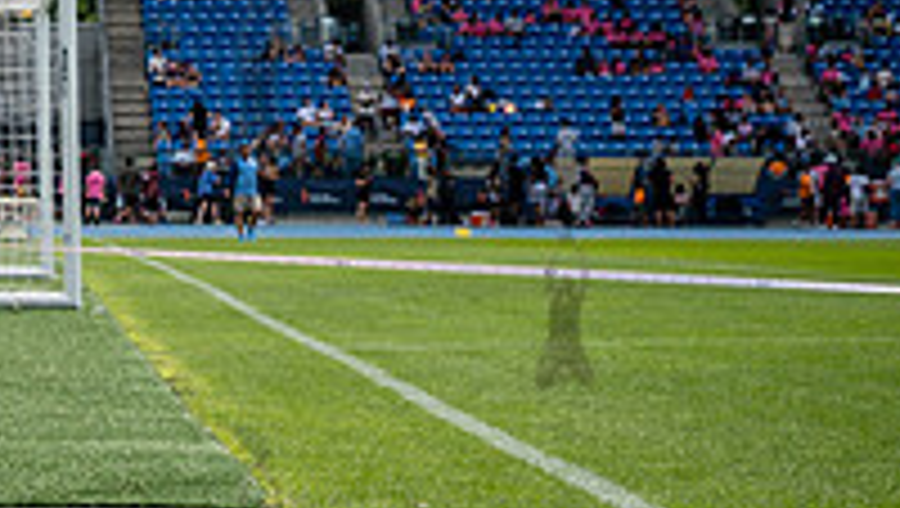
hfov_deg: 15.9
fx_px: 3010
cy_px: 286
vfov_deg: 9.7
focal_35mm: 126
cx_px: -354
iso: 100
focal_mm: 35
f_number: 5
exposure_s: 1/640
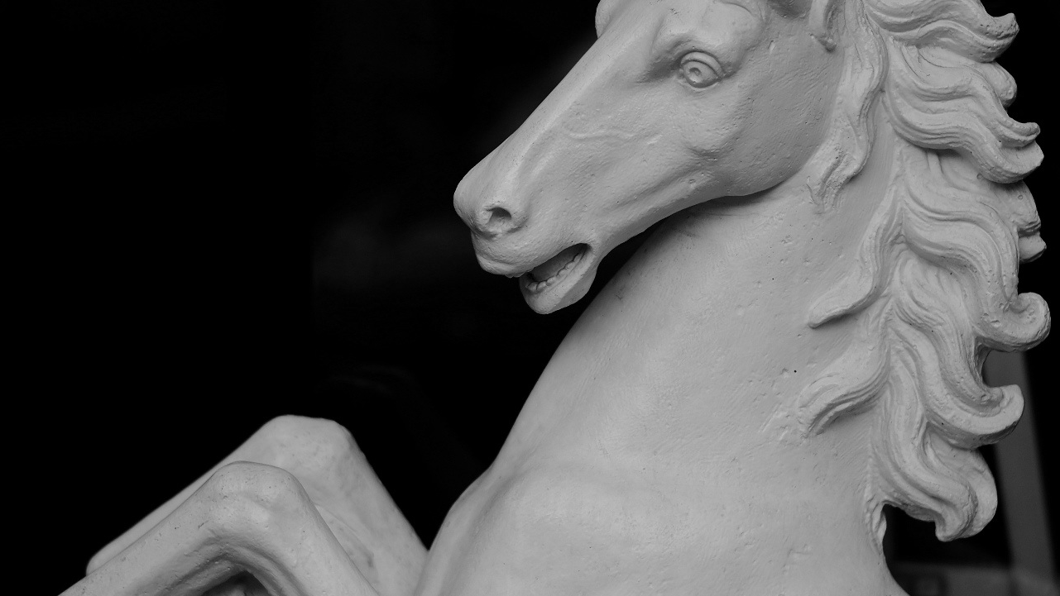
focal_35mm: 122
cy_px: 291
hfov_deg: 17.6
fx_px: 3430
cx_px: 588
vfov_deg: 9.9
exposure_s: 1/10000
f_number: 1.2
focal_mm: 56
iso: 200
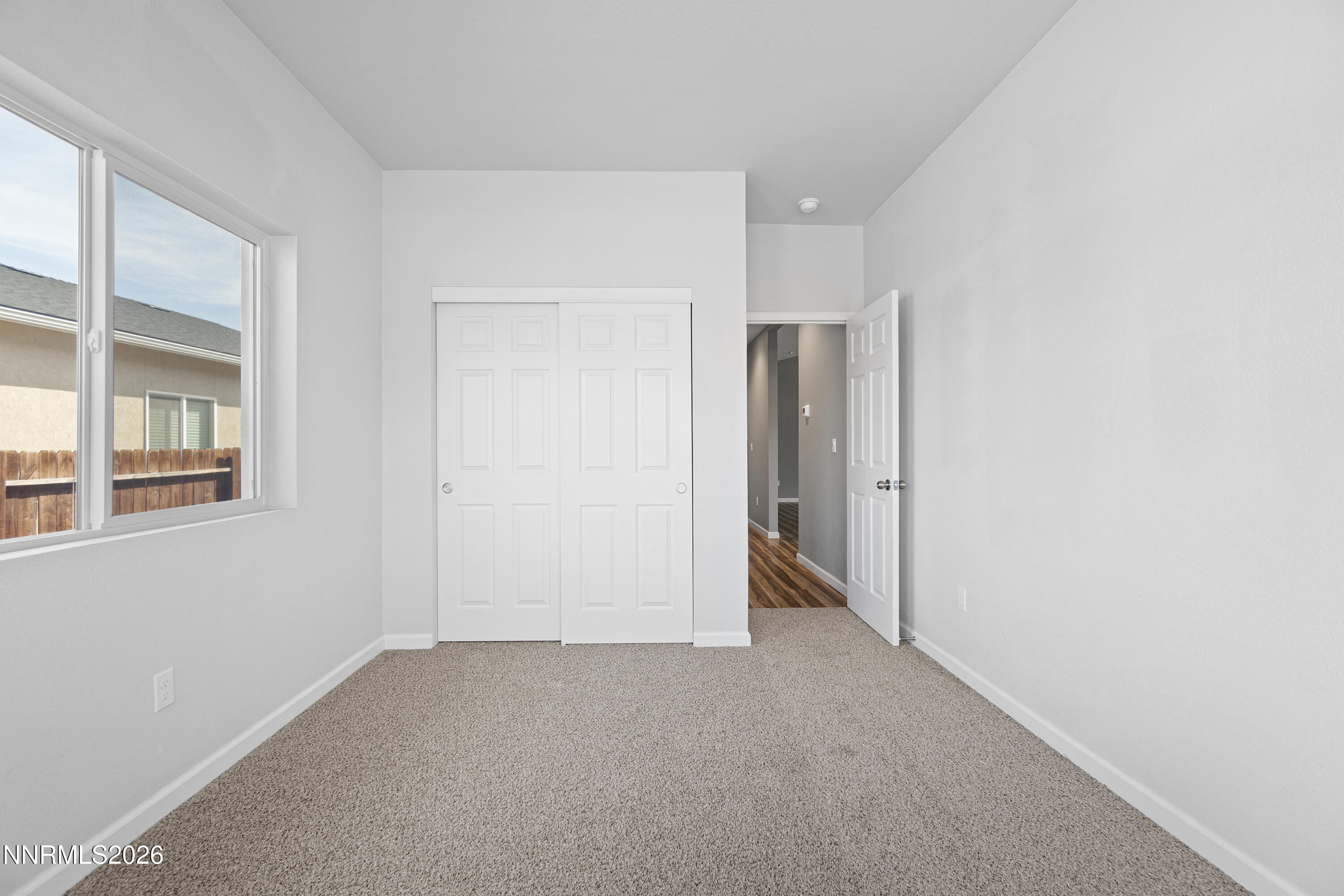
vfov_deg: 77.3
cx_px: 672
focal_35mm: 15
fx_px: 560
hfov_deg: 100.4
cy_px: 448
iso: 100
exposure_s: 1/3
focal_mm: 10
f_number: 6.3
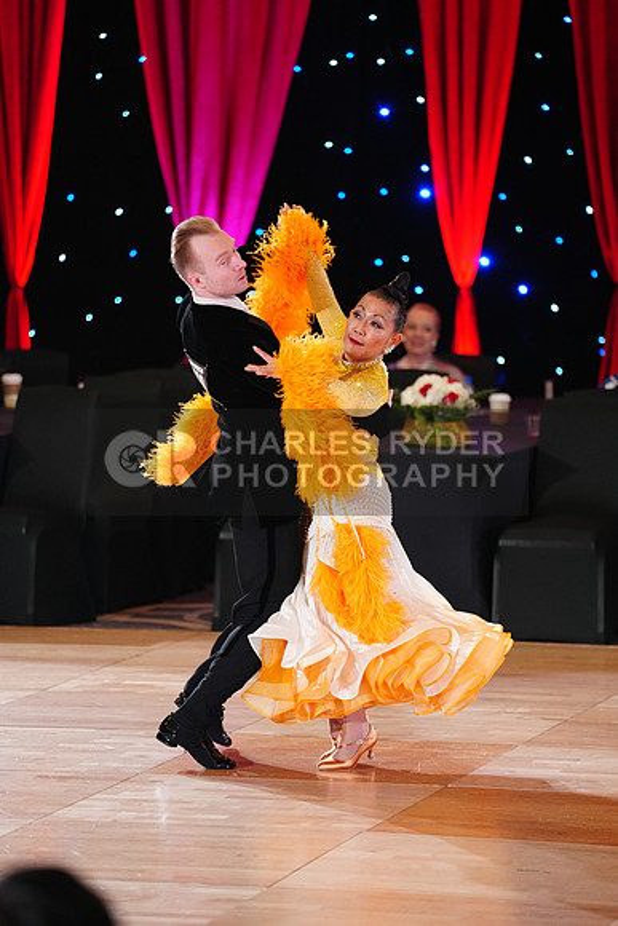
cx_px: 309
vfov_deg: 10.3
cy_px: 463
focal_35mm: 200
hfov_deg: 6.9
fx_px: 5147
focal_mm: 200
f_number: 2.8
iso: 2500
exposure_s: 1/320
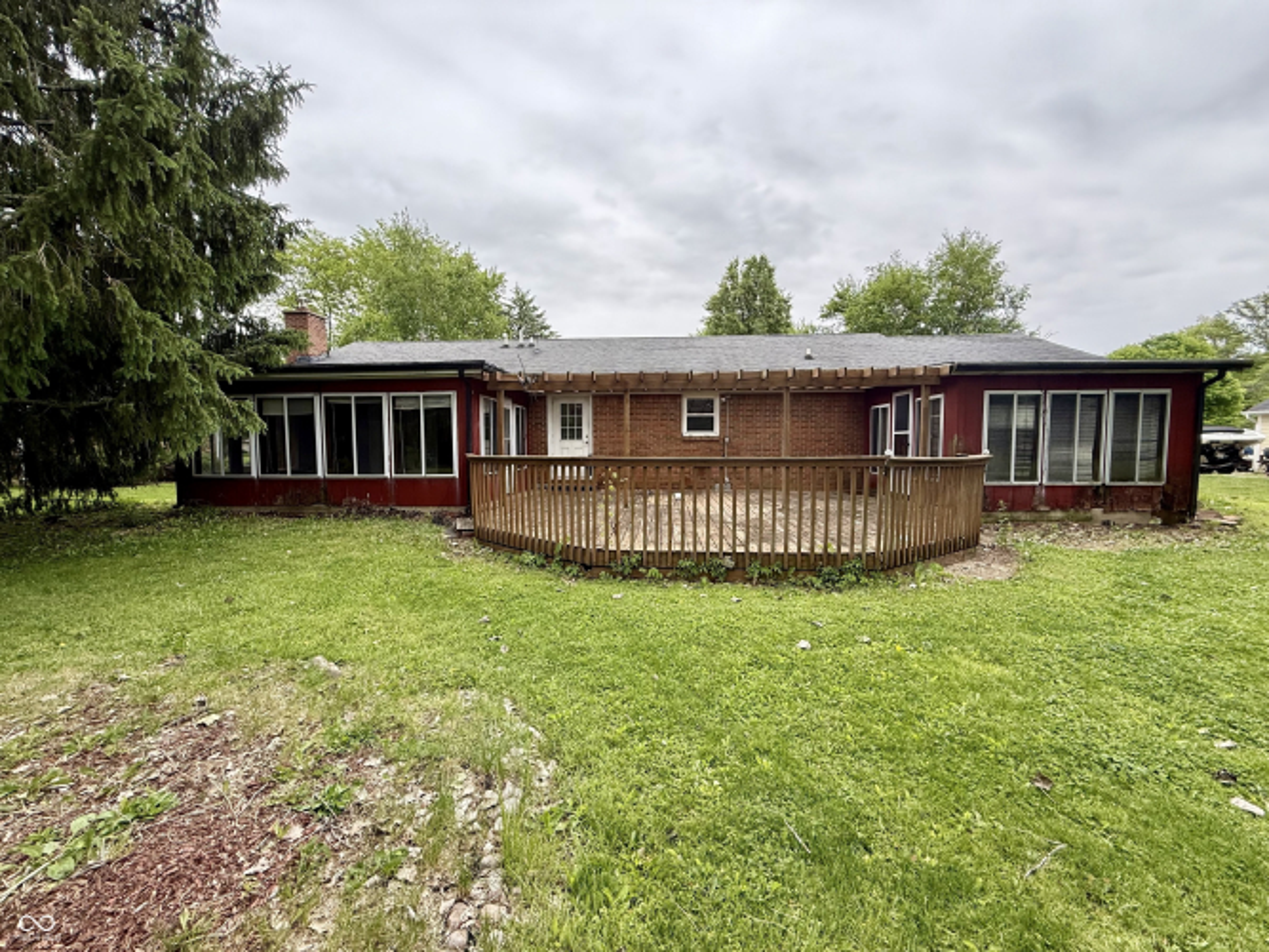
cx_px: 634
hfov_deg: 102.1
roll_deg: -0.3
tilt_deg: -3.2
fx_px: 513
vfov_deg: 85.7
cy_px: 476
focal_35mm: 14
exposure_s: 1/280
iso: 64
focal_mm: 2.22
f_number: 2.2
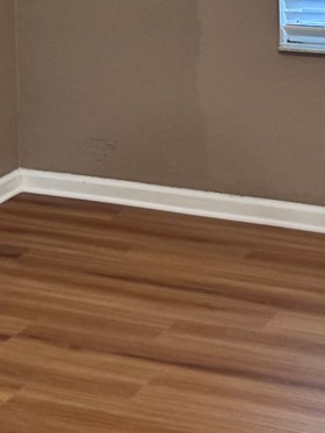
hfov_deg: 14.4
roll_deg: +0.4
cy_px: -193
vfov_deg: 17.4
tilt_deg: +0.1
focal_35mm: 103
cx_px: 121
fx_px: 1289
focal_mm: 6.76
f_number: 1.78
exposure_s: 1/60
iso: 250
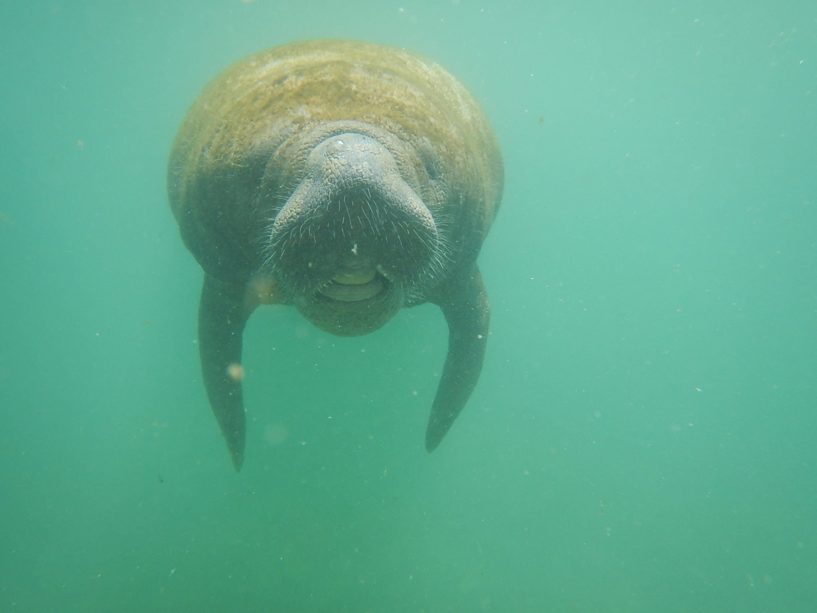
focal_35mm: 24
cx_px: 408
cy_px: 306
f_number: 2.8
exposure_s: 1/640
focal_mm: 4.3
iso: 125
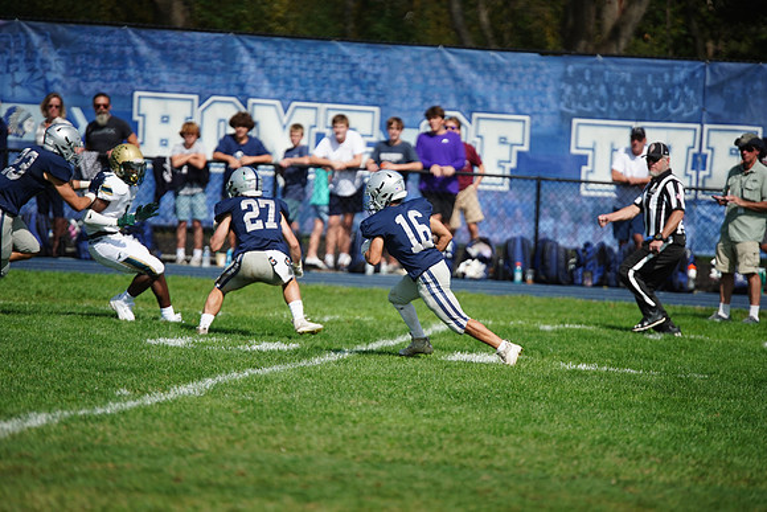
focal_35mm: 300
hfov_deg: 6.9
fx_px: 6393
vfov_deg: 4.6
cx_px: 384
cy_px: 256
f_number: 2.8
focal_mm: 300
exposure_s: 1/6400
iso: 400
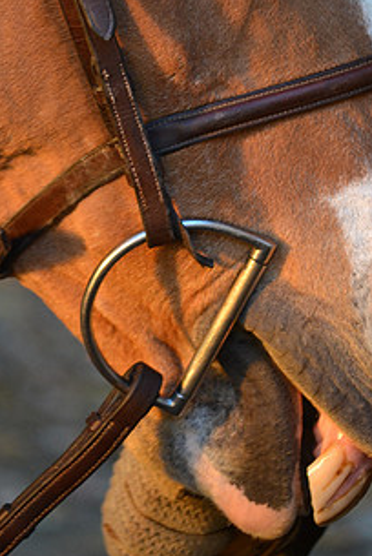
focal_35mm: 262
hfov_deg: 5.3
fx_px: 4051
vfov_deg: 7.8
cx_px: 307
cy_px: 44
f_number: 4.5
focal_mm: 92
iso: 900
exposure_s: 1/125
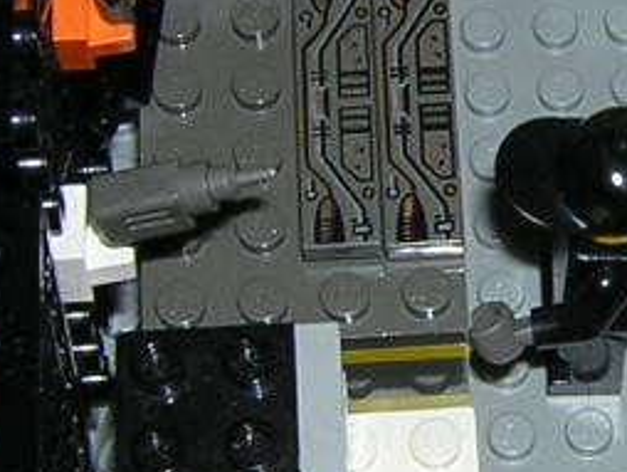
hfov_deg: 13.4
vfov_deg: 10.2
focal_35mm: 145
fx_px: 2629
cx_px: 632
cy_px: 148
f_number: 5.2
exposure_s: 1/60.1
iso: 100
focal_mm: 4.7
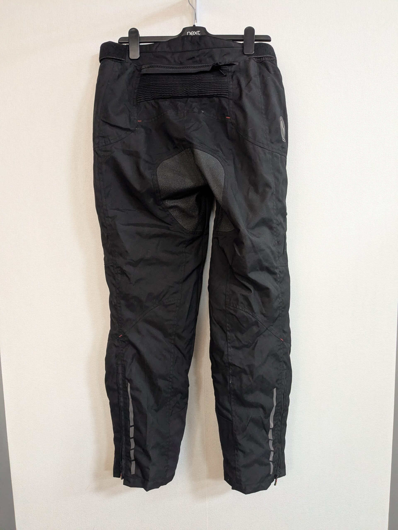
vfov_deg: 65.3
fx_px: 414
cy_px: 265
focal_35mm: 27
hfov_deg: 51.4
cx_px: 199
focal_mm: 4.38
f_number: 1.73
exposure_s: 1/25
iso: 340
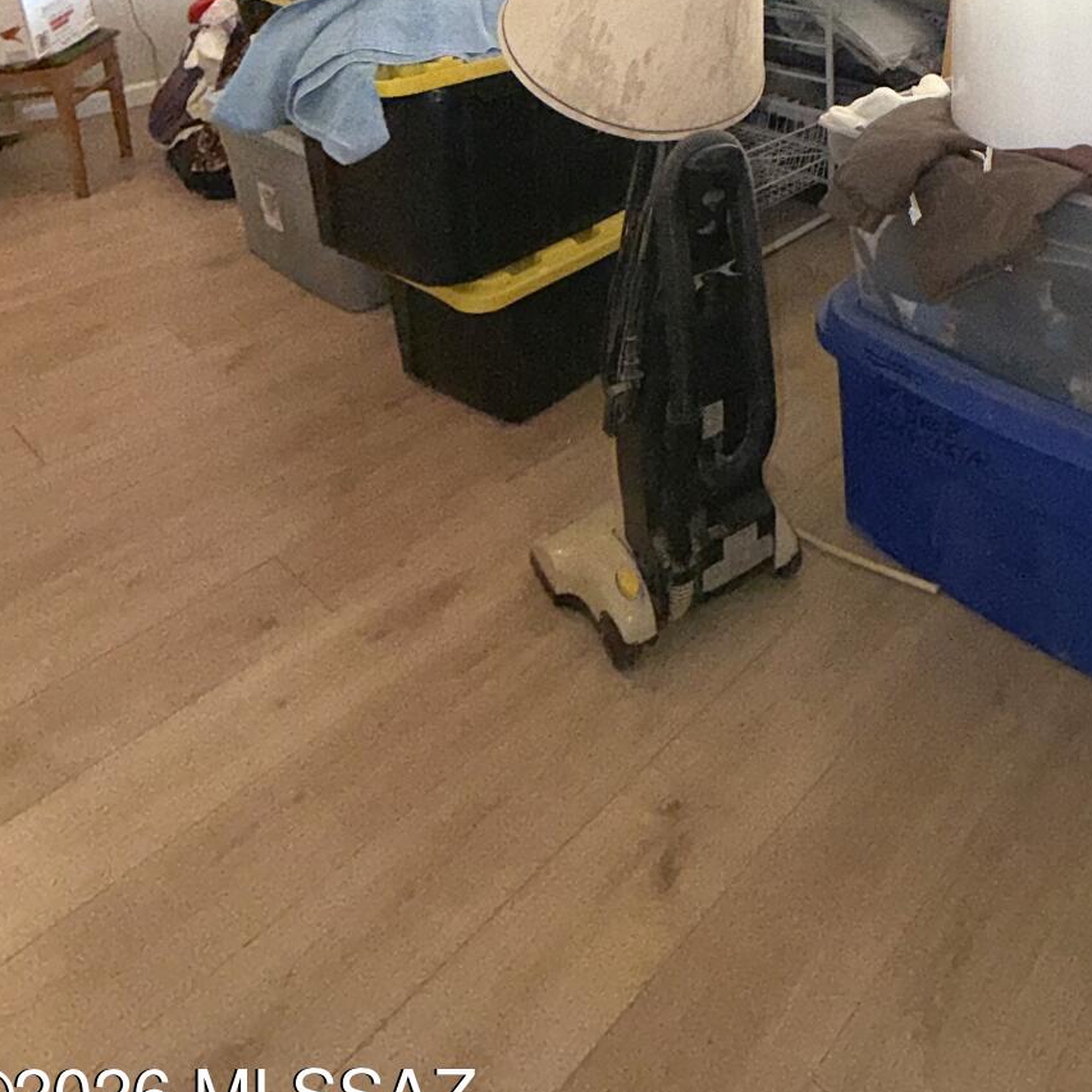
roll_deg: -0.7
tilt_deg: -8.8
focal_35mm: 29
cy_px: -67
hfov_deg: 51.2
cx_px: 913
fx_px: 1035
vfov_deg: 44.5
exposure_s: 1/120
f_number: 2.2
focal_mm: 2.22
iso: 40
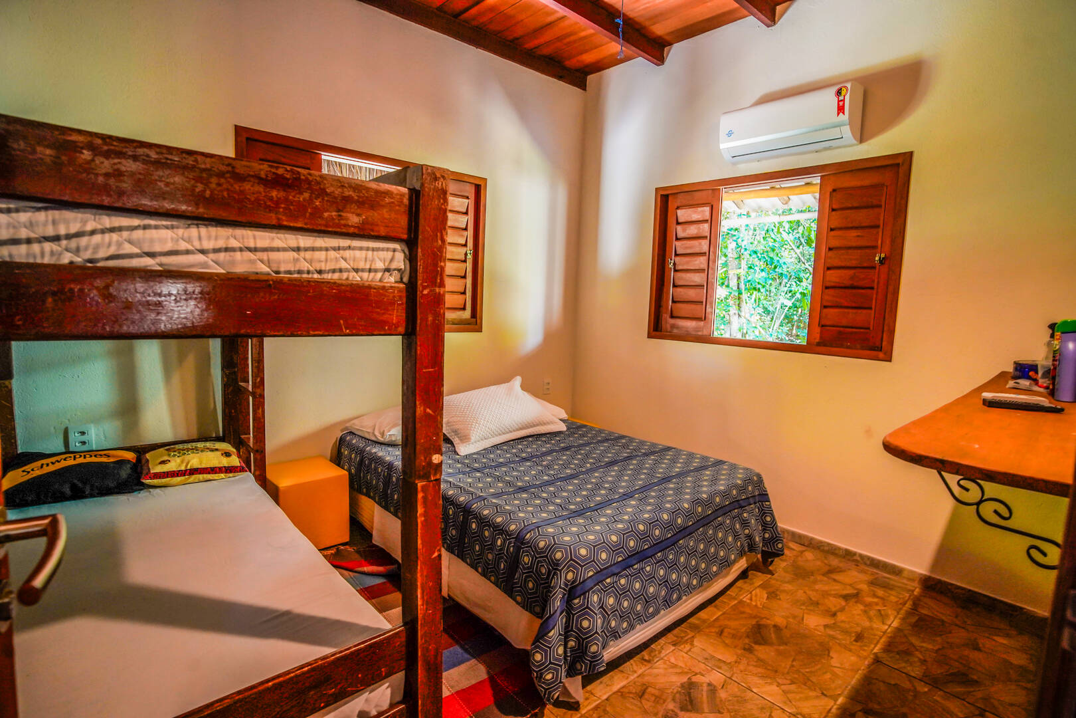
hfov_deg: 93.3
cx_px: 538
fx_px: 508
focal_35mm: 17
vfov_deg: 70.4
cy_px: 359
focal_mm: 17
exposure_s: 1/20
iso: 1600
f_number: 5
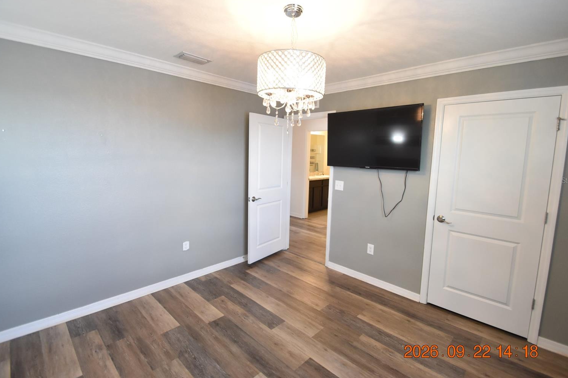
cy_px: 180
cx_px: 292
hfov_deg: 96.7
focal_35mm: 16
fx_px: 252
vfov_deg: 73.7
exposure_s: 1/60
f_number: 3.5
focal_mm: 10
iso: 1100
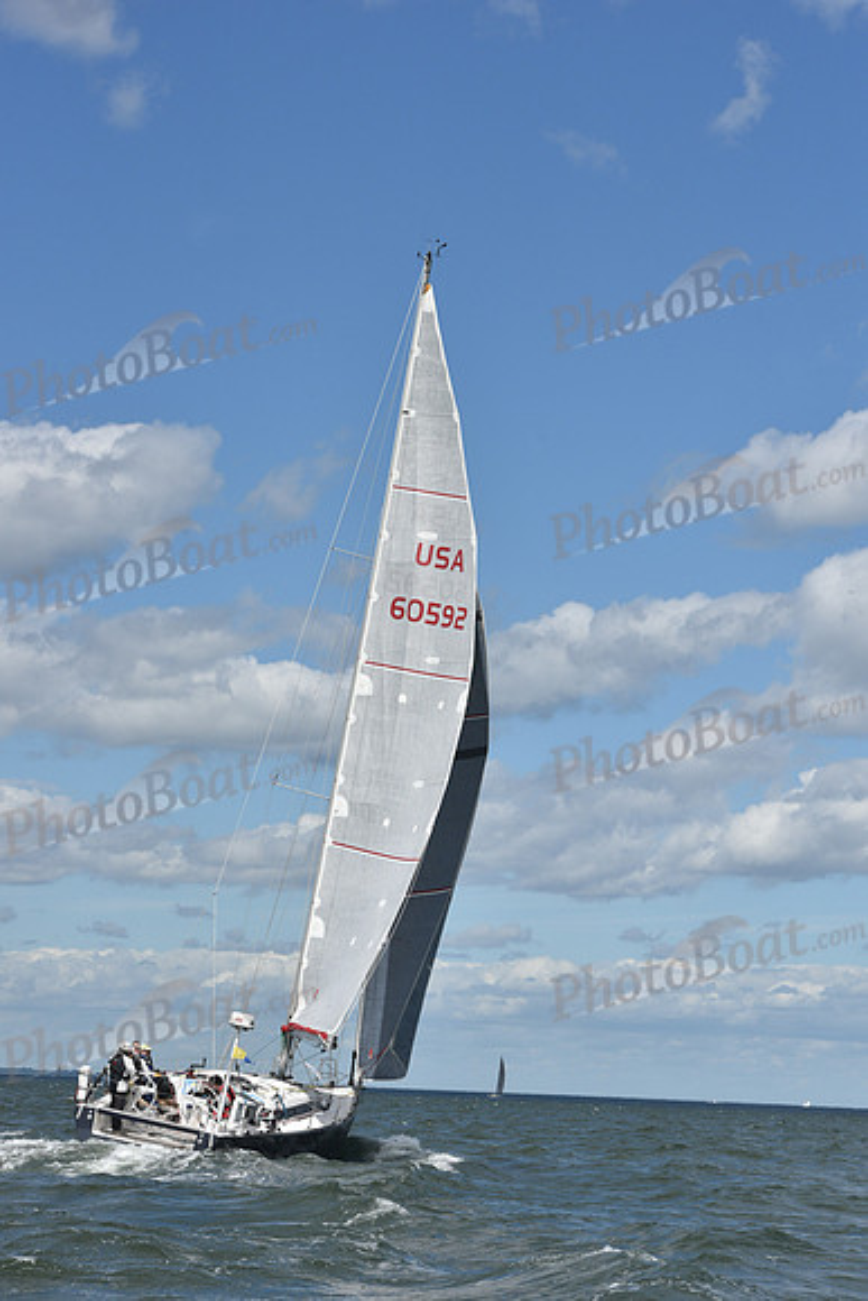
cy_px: 650
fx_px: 3325
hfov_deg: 14.9
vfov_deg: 22.1
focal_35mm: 92
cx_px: 434
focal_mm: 92
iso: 320
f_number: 9
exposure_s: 1/1600
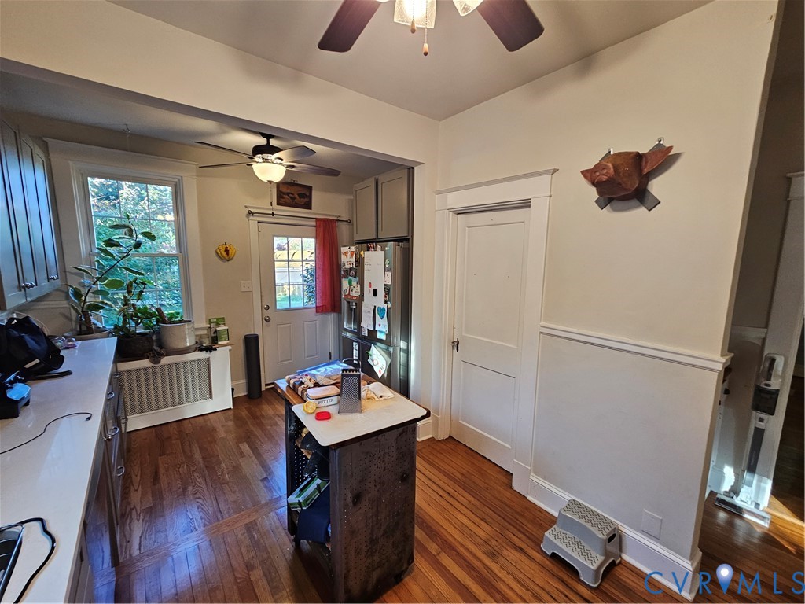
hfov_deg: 106.2
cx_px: 402
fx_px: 302
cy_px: 302
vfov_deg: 89.9
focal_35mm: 13
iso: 160
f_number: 2.2
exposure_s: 1/60
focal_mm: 2.2
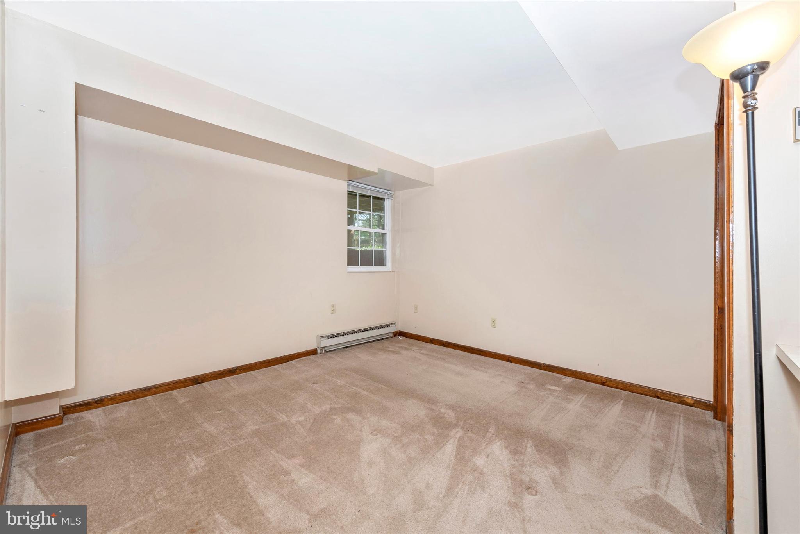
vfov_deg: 81.3
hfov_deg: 104.2
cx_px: 400
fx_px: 311
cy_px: 267
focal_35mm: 14
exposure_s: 1/60
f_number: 9
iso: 200
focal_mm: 14
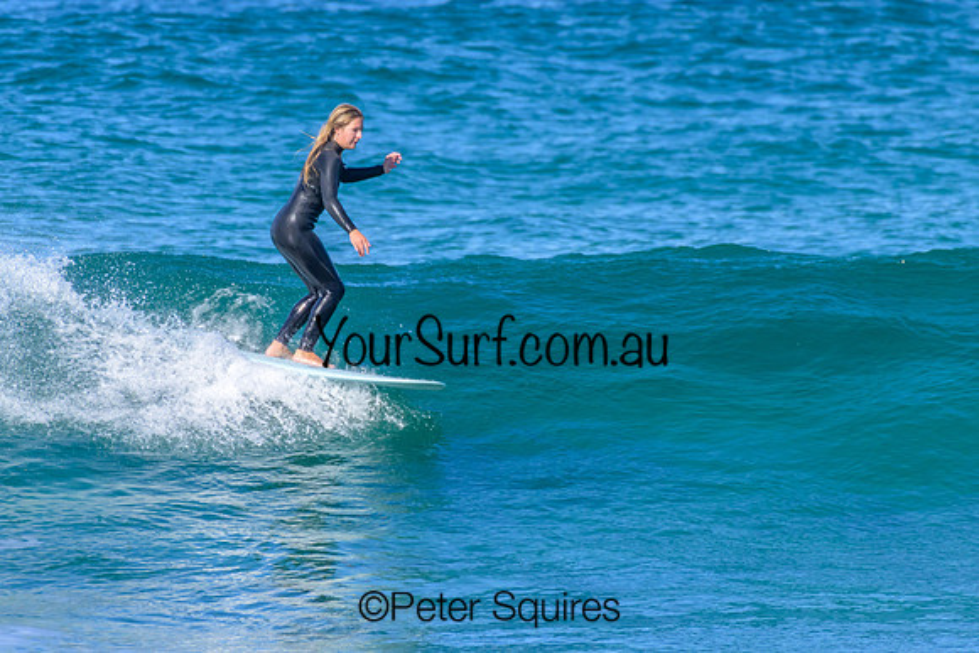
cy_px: 326
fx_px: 27200
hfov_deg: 2.1
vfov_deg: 1.4
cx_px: 490
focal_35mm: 1000
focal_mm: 1000
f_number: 11
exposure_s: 1/2000
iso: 1800
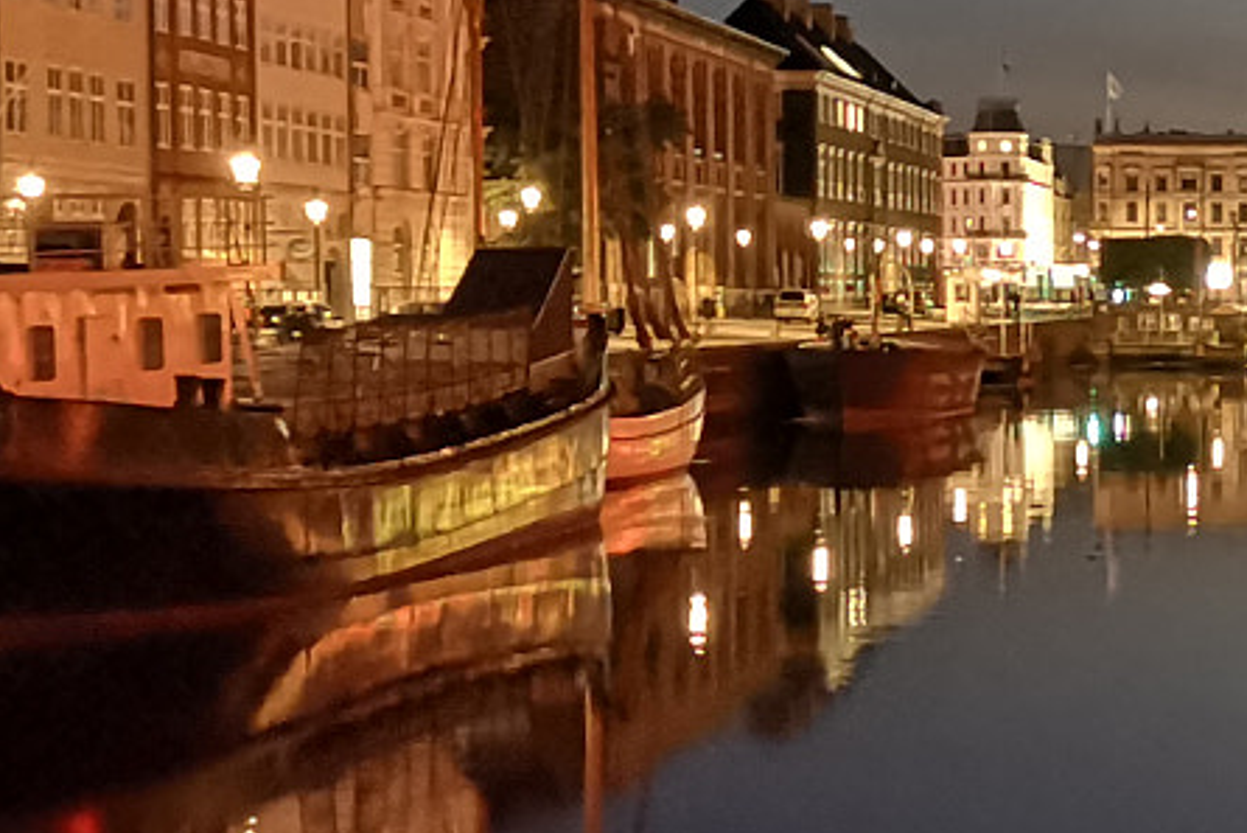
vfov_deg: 13.6
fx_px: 3499
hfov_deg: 19.1
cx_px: 1496
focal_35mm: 101
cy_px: 449
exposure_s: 4
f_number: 1.8
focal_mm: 3.95
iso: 1600
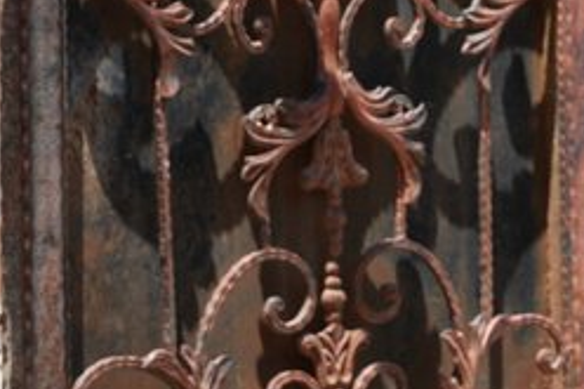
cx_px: 928
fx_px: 2909
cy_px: -145
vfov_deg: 7.5
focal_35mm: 179
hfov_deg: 11.0
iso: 100
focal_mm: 50.4
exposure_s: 1/320
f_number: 5.6
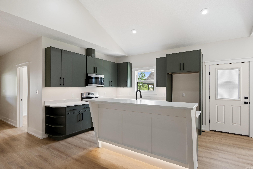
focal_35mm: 18
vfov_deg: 67.4
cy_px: 84
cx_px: 126
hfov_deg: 90.0
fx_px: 126
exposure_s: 1/30
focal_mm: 18
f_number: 5.6
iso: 1250
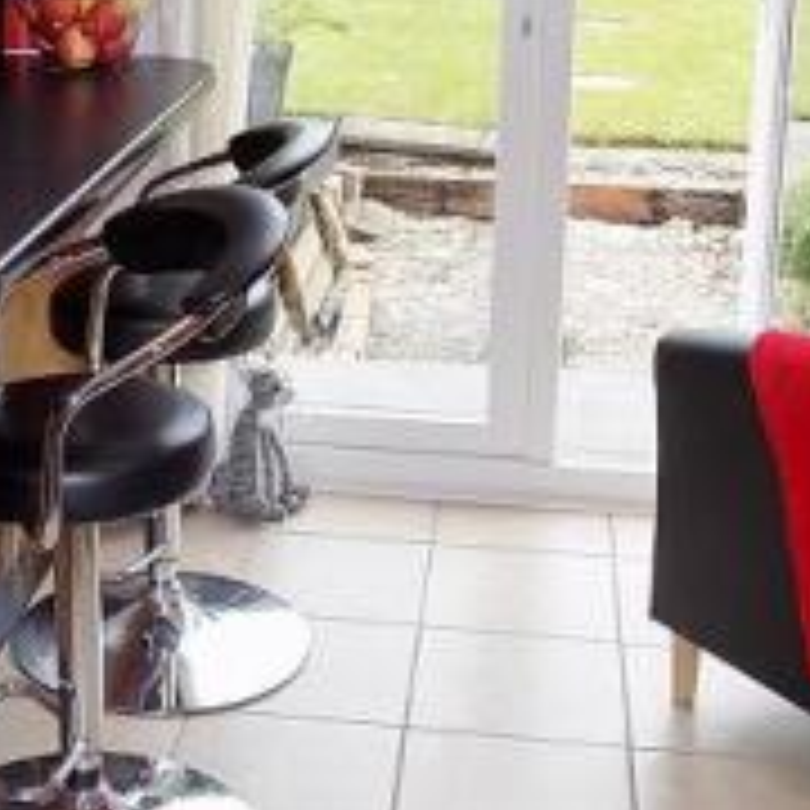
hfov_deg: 25.7
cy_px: 236
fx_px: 1747
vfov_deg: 25.9
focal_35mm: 66
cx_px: 169
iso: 100
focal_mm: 4
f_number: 3.1
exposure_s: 1/30
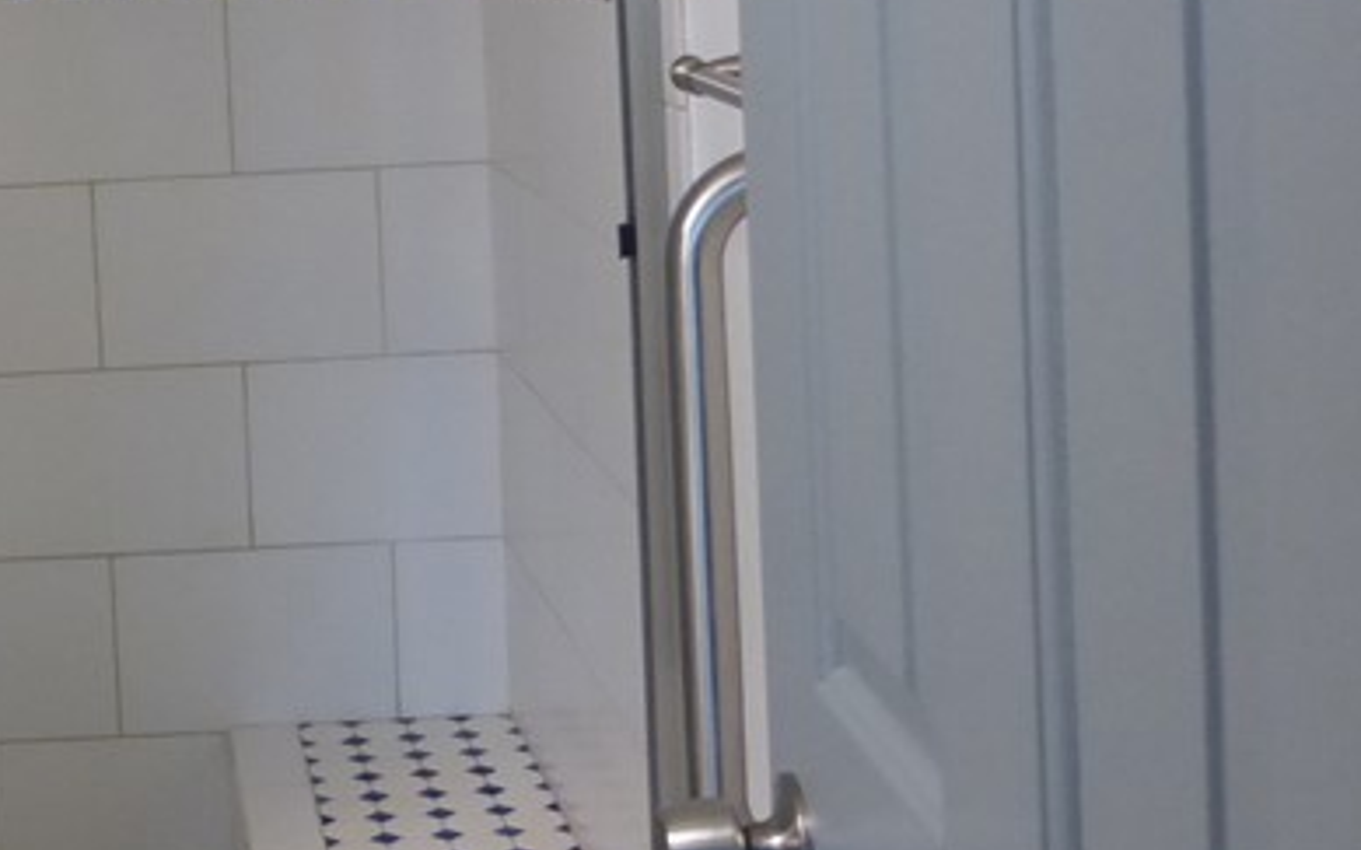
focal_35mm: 67
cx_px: -21
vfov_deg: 19.0
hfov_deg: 28.6
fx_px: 2485
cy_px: 59
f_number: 3.3
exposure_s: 1/60
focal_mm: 4.3
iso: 250
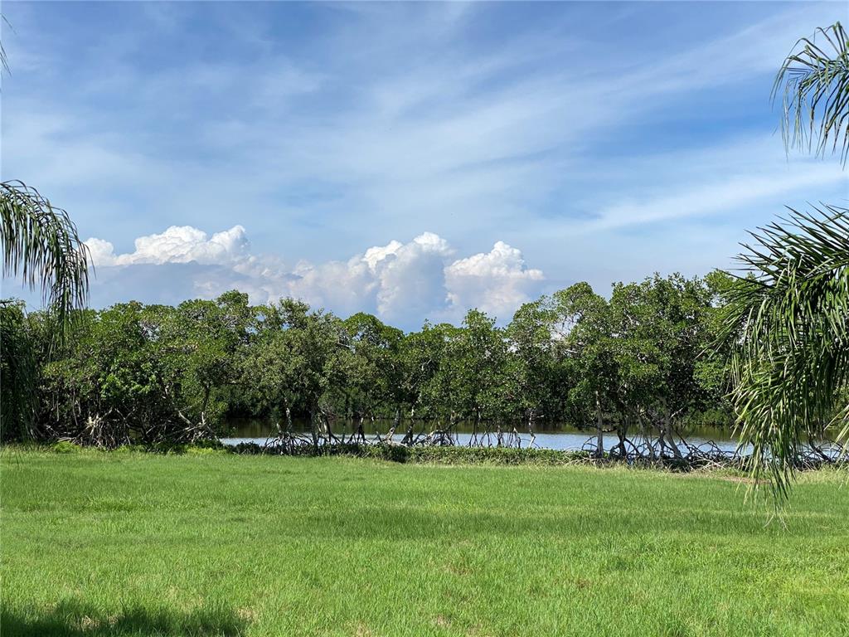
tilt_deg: +4.0
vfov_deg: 28.0
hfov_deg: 36.8
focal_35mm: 52
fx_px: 1275
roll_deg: -0.7
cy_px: 318
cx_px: 424
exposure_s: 1/2083
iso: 20
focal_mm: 6
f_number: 2
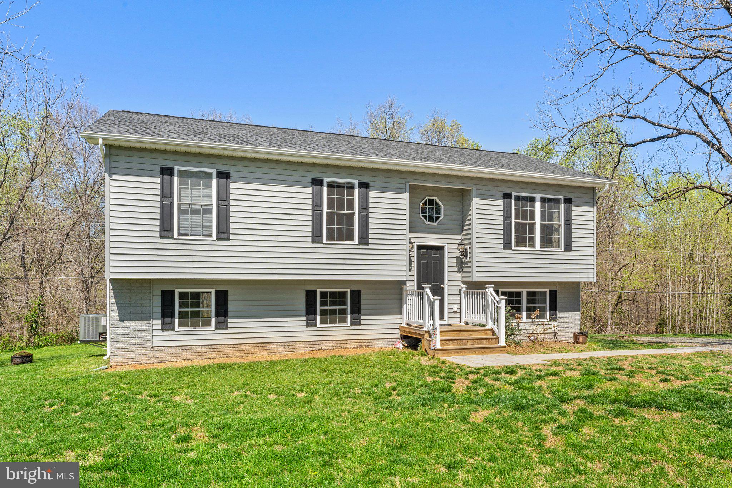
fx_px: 488
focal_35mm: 24
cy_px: 244
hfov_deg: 73.7
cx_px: 366
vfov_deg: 53.1
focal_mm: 24
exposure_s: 1/400
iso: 250
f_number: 13
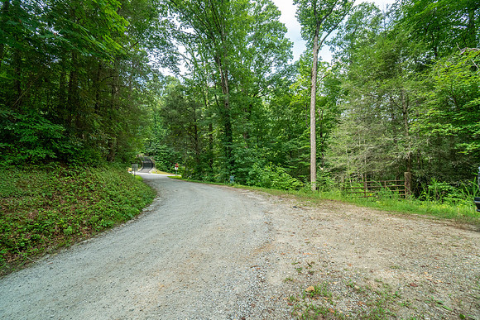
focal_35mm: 15
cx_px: 240
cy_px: 160
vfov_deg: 77.4
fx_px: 200
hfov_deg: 100.4
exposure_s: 1/640
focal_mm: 10
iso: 800
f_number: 6.3
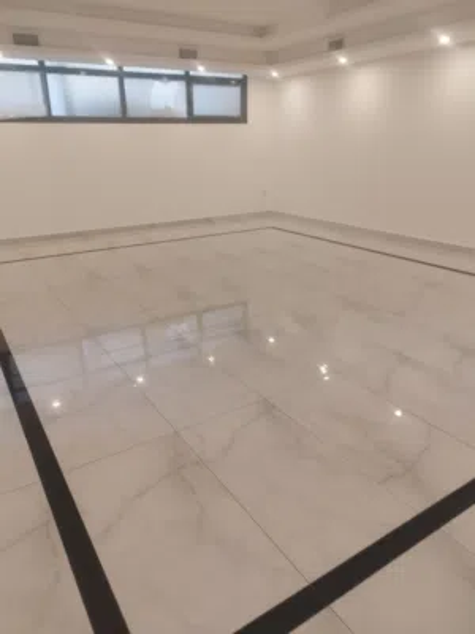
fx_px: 439
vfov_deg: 71.6
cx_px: 238
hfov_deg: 56.8
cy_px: 317
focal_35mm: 24
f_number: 1.89
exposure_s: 1/50
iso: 420
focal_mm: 5.89
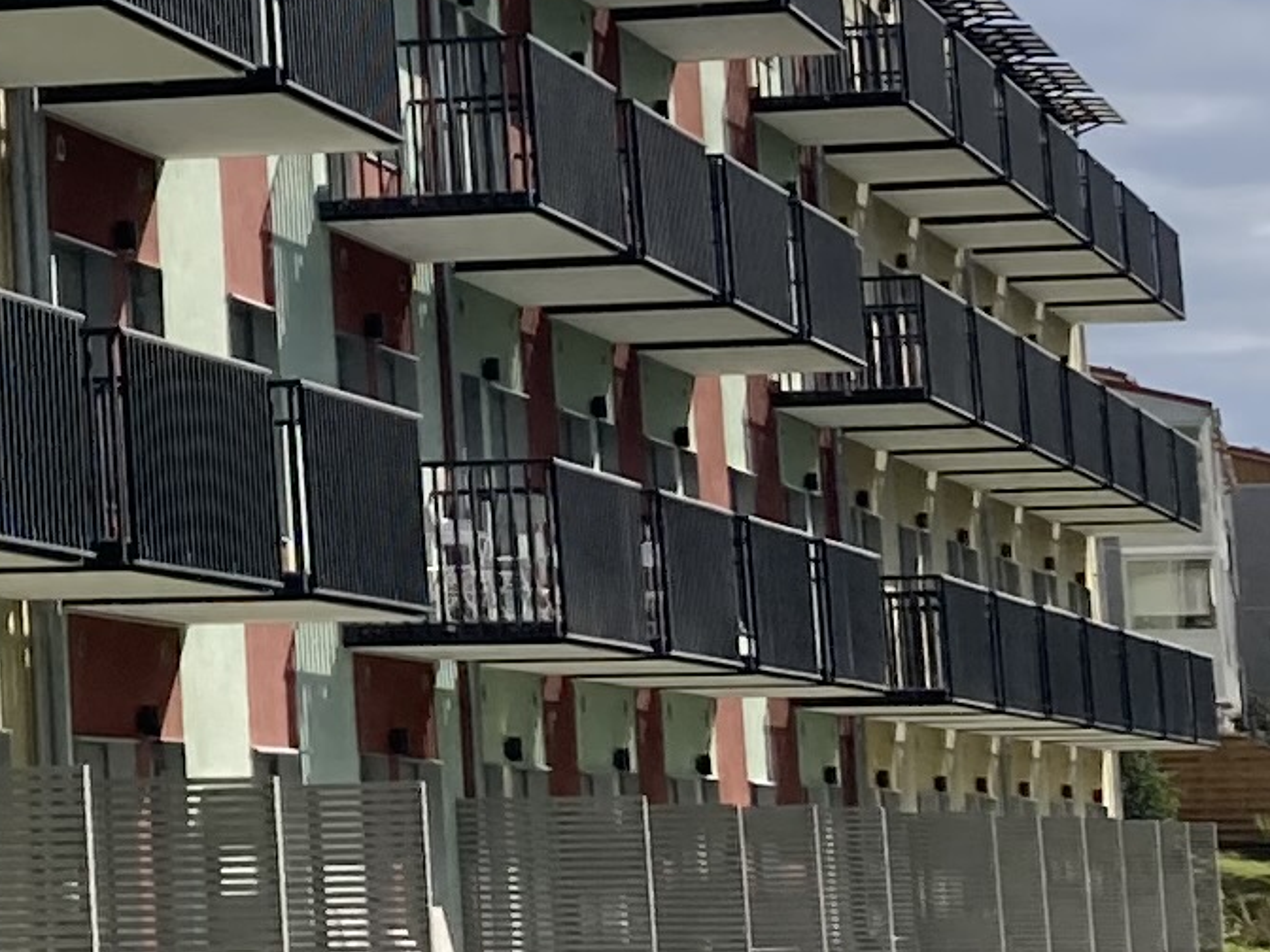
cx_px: -754
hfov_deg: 11.2
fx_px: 6164
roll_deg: +0.7
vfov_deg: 8.7
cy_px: -315
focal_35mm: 168
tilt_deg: +11.8
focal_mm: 3.99
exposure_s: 1/2667
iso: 20
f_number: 1.8
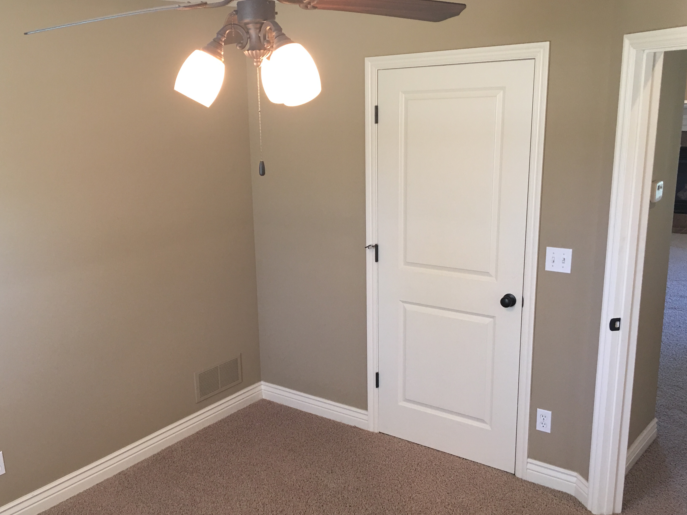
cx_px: 277
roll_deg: +2.4
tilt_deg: -15.6
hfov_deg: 51.0
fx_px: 714
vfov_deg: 39.6
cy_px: 295
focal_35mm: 36
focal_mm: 4.15
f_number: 2.2
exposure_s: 1/15
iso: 40
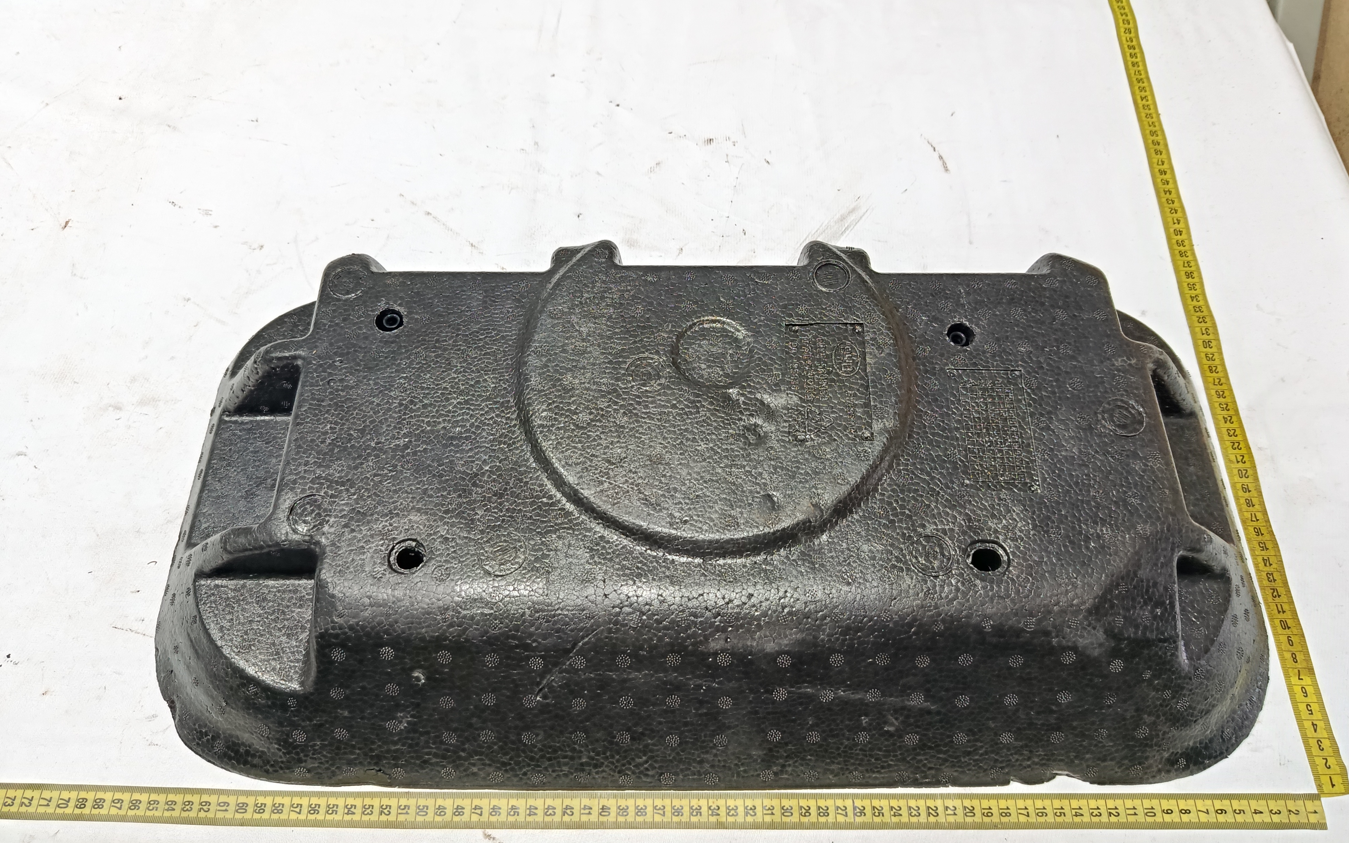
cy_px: 406
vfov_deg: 47.6
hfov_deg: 70.4
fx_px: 956
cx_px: 681
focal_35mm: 26
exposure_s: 1/120
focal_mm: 5.24
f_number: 1.7
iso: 254
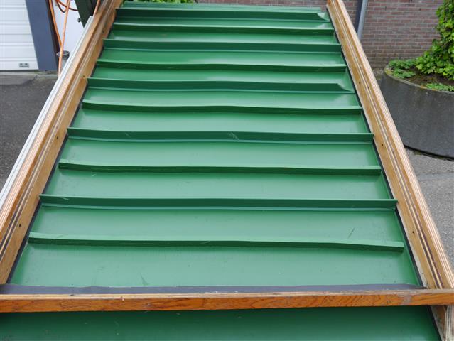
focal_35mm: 30
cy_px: 170
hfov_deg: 59.9
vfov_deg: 46.8
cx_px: 227
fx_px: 394
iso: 160
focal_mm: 15
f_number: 4.5
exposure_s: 1/125
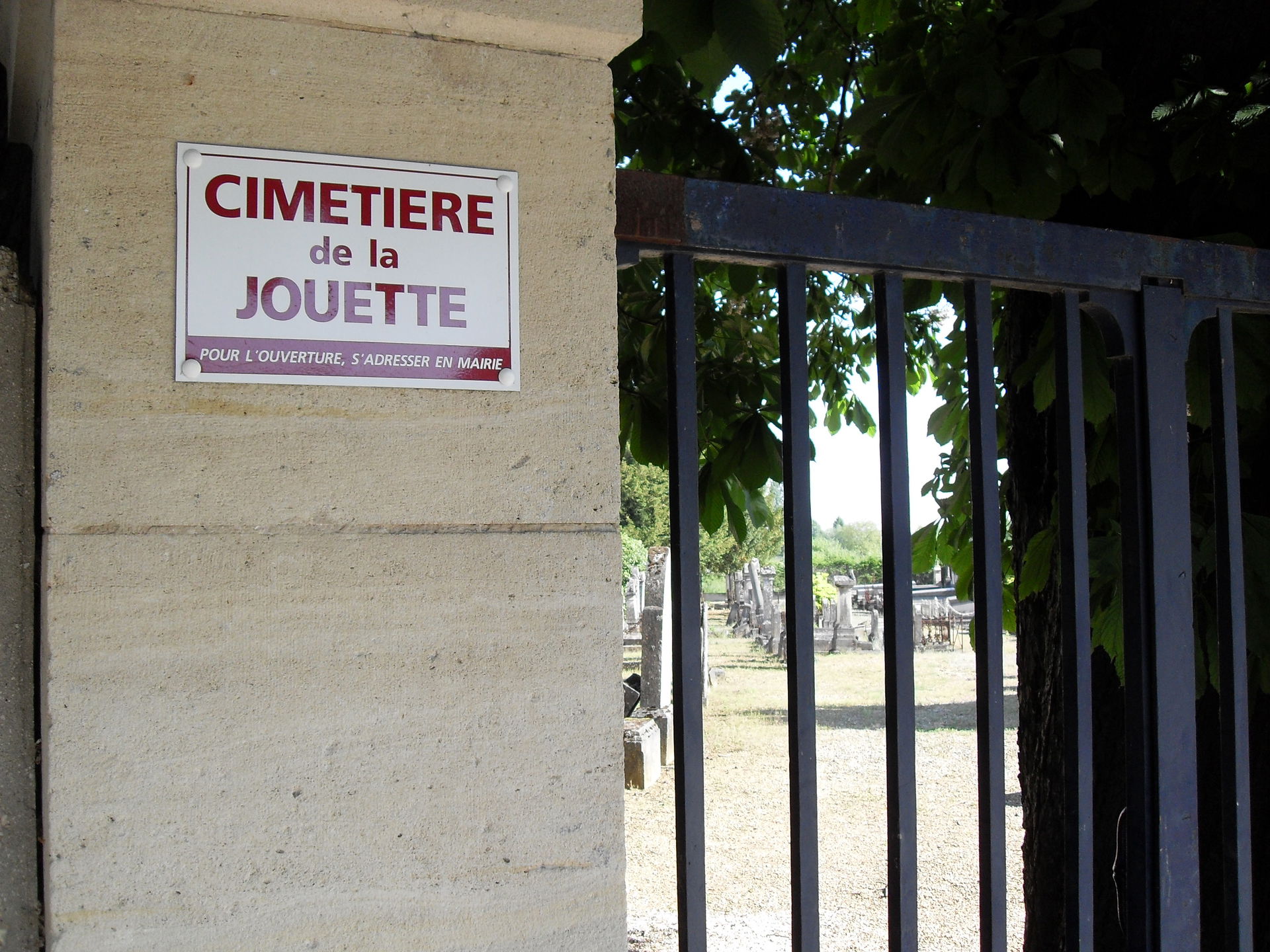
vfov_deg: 38.7
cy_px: 476
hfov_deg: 50.1
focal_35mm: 37
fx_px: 1357
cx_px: 635
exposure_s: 1/180
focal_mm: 6.3
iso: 80
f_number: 2.8
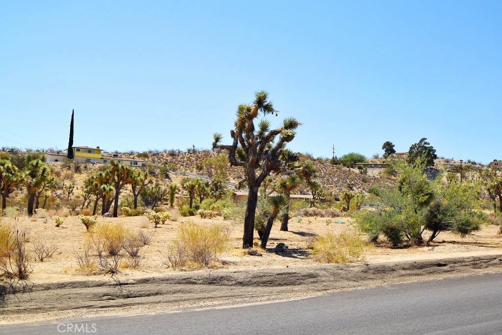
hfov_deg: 53.1
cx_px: 251
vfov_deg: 36.9
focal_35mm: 36
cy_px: 168
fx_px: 502
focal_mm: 24
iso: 100
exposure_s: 1/320
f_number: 9
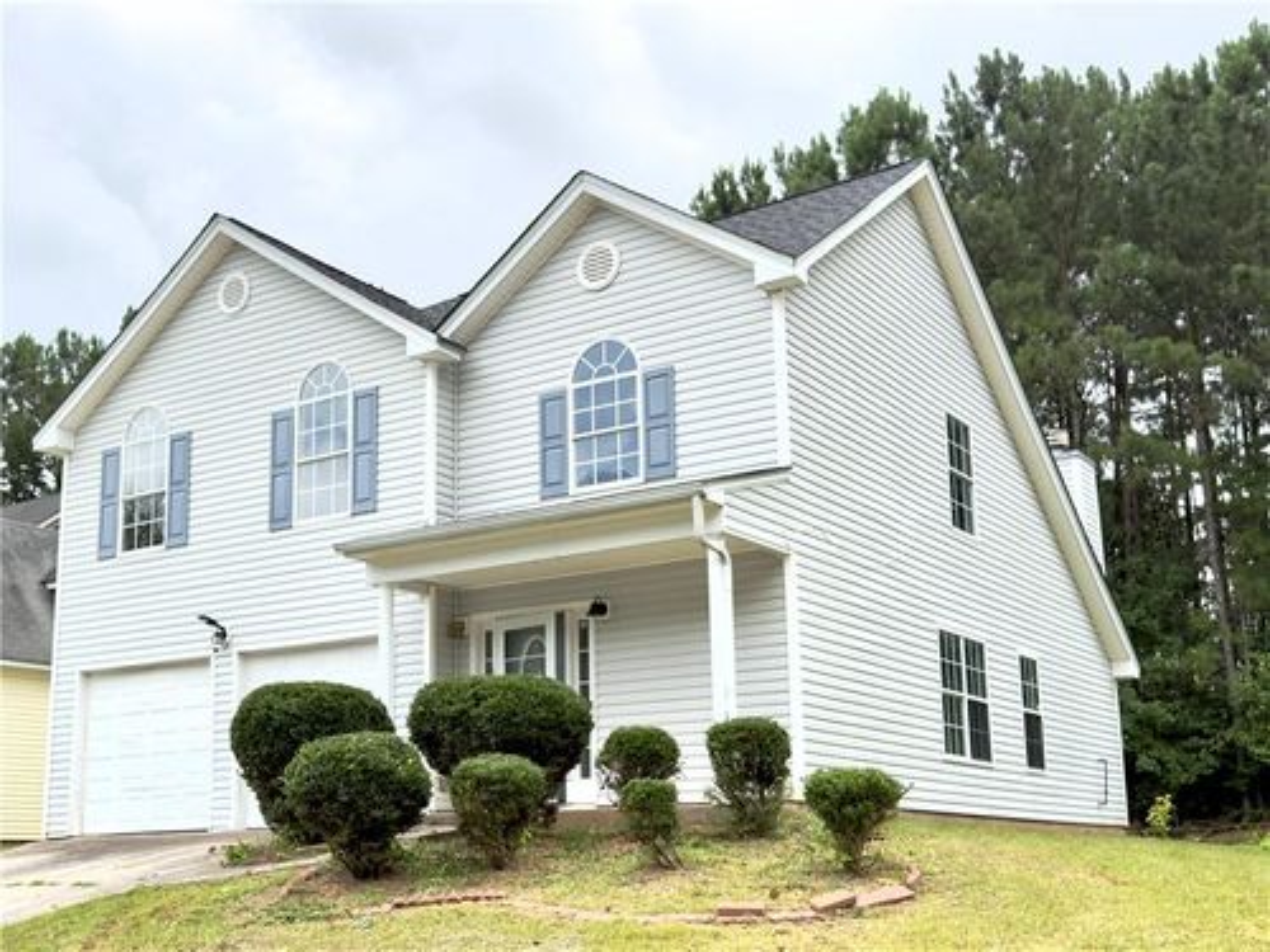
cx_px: 635
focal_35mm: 36
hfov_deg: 51.4
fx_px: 1321
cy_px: 476
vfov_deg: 39.7
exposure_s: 1/4545
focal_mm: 6.76
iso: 100
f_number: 1.78
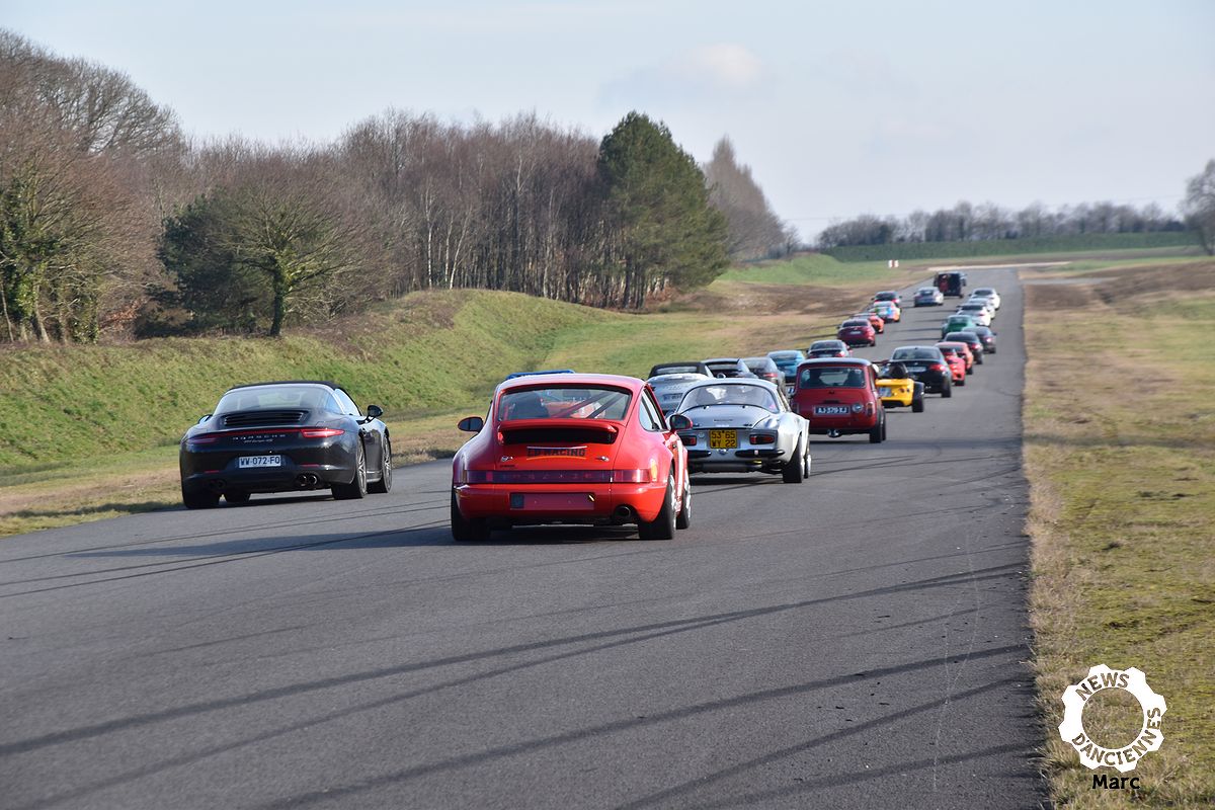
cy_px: 405
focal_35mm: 158
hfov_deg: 13.0
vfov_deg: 8.7
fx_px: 5315
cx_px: 608
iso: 125
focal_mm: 105
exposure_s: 1/125
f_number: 9
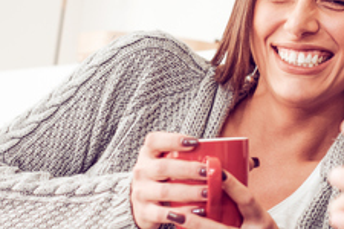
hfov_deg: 12.6
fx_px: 1538
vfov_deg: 8.5
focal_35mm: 161
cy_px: 147
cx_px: 355
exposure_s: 1/160
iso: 200
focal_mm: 50
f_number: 2.2
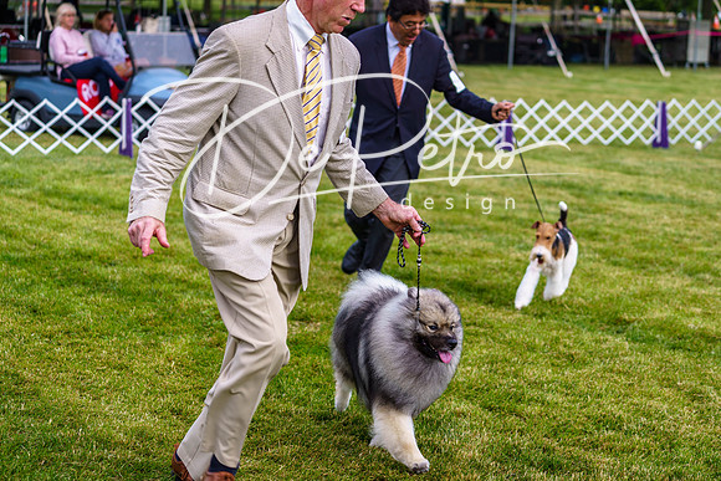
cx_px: 360
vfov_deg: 16.1
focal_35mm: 85
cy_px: 240
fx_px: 1703
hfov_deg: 23.9
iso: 200
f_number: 4
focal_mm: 85
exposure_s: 1/500
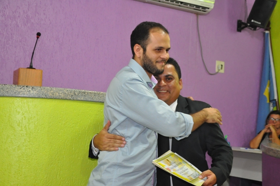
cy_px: 93
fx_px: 443
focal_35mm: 57
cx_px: 140
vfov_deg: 23.7
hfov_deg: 35.1
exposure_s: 1/60
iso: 2000
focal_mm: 38
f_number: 5
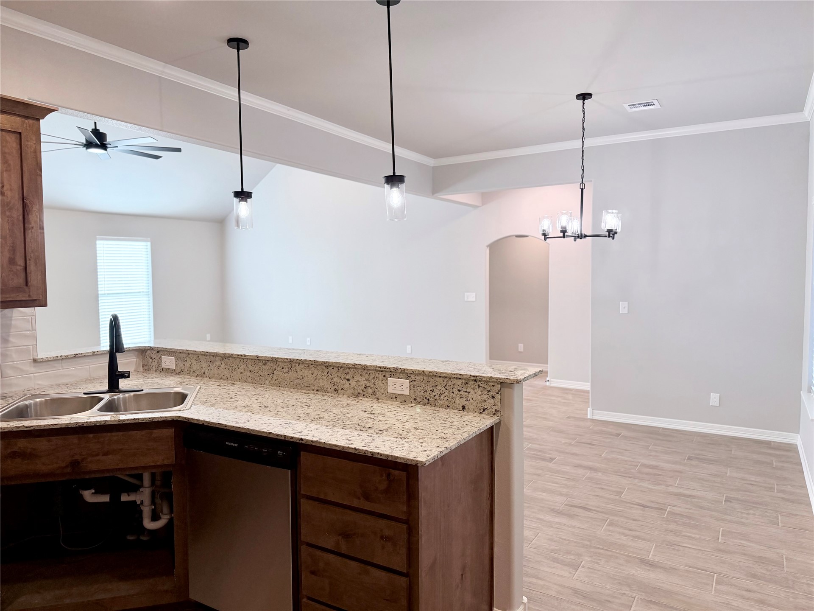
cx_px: 407
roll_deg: +0.7
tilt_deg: -2.8
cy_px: 306
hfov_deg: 71.6
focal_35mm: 24
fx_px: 564
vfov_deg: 56.8
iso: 200
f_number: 1.78
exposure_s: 1/222
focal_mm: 6.76
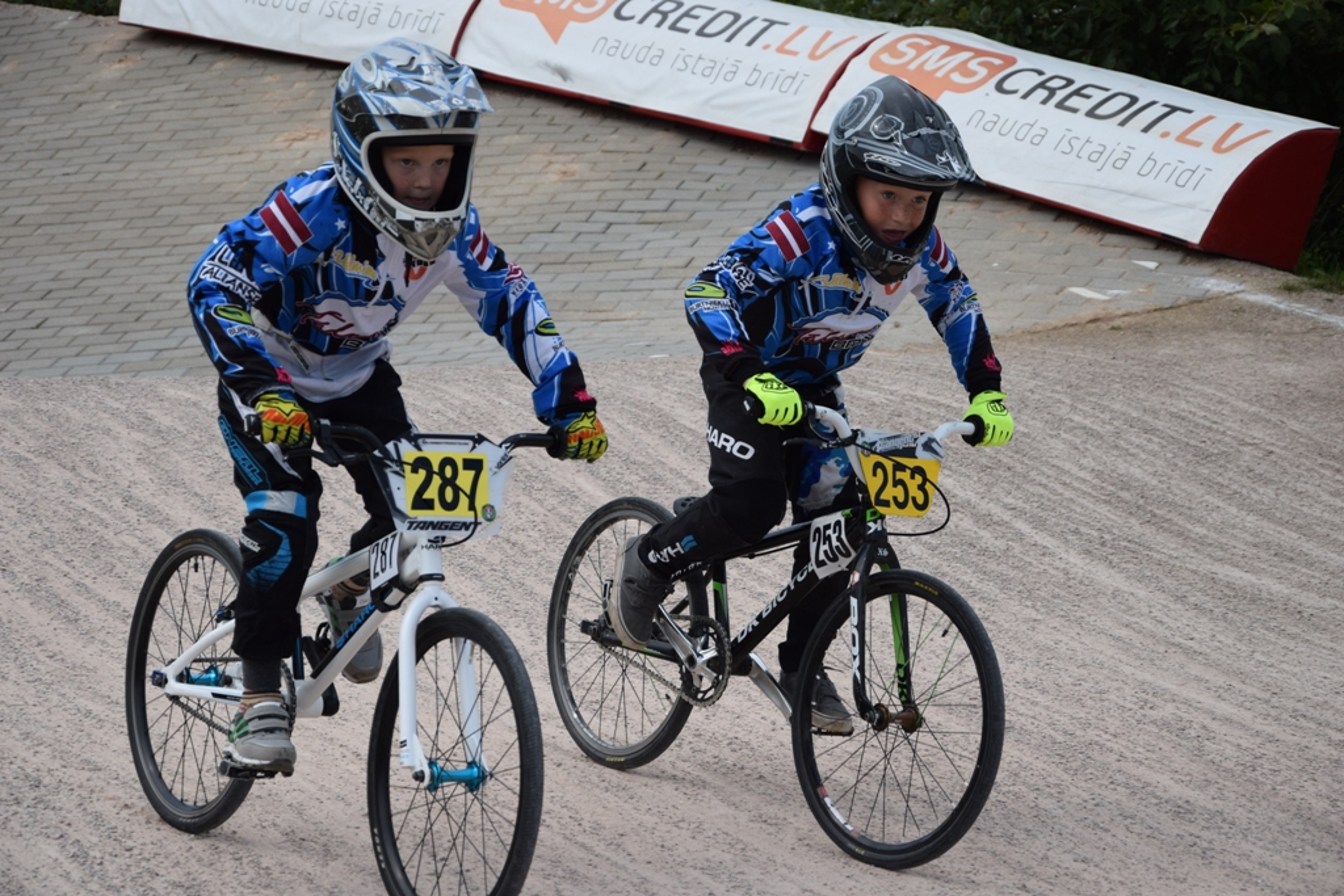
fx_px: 4200
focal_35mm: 112
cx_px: 672
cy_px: 448
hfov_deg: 18.2
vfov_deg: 12.2
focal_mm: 75
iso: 400
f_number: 6.3
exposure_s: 1/1600
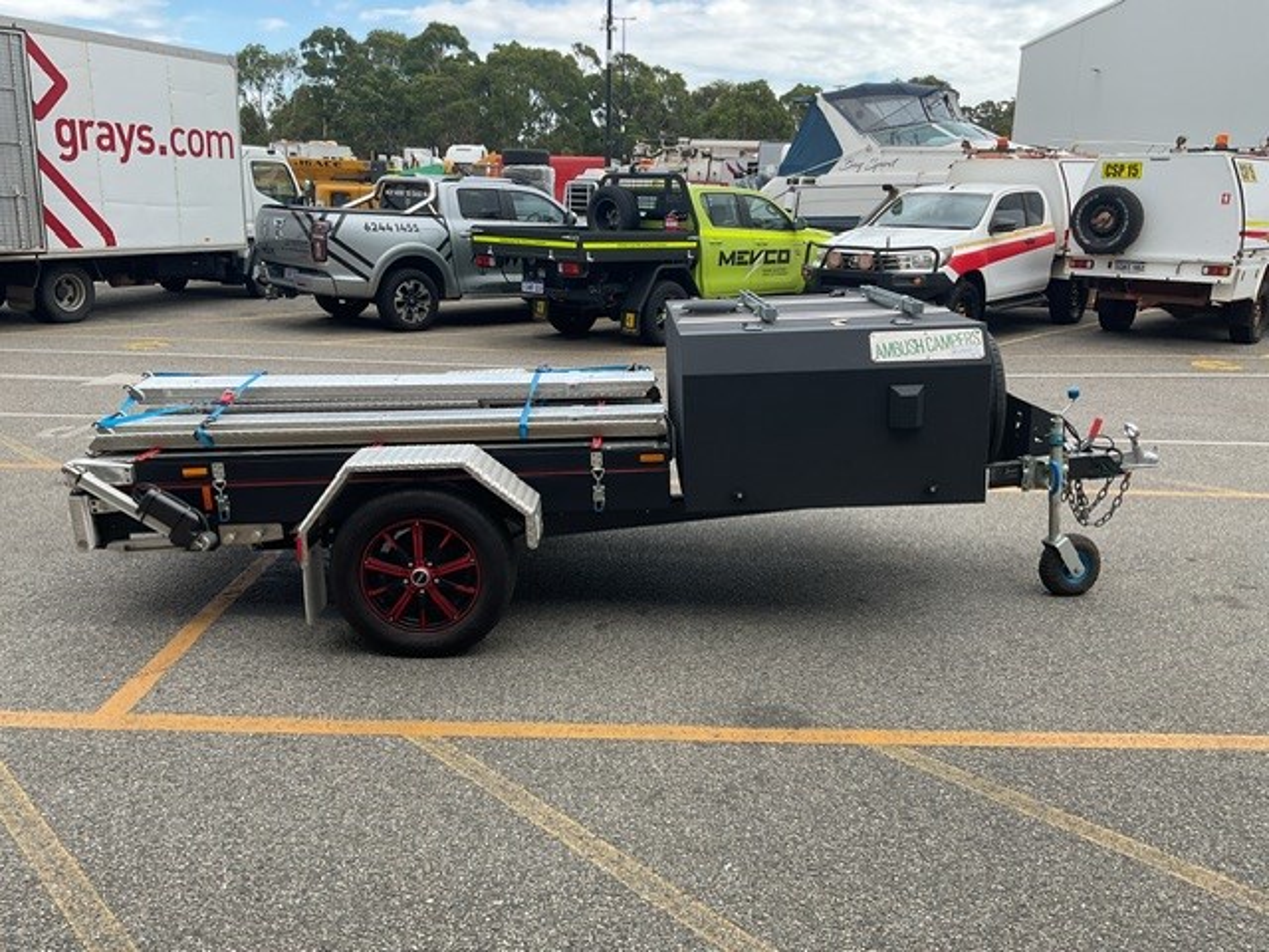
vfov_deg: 48.2
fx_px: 1063
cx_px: 634
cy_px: 476
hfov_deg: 61.7
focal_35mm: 29
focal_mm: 3
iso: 16
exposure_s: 1/709
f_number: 1.8
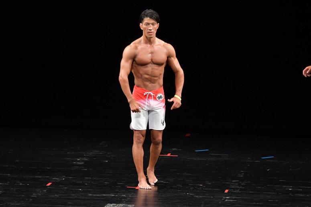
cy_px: 104
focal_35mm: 270
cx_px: 156
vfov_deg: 5.1
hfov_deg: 7.6
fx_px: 2331
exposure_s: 1/400
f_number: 5.6
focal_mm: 180
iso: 3200
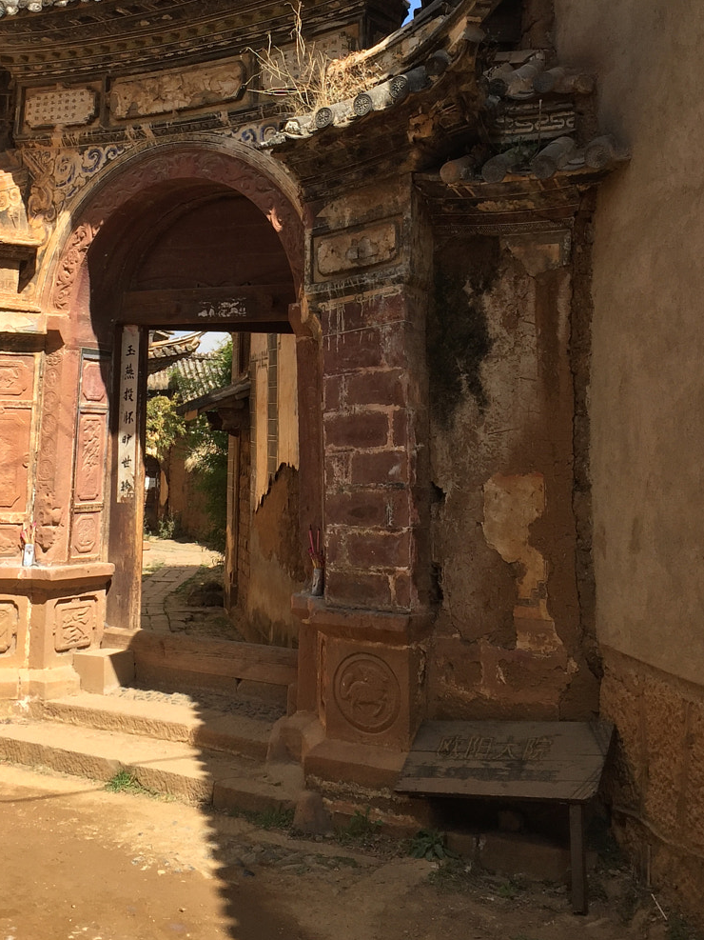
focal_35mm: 47
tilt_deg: +6.4
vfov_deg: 39.7
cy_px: 272
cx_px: 239
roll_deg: -1.2
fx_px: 1275
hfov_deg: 30.7
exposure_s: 1/1199
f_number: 2.2
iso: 32
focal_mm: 4.15
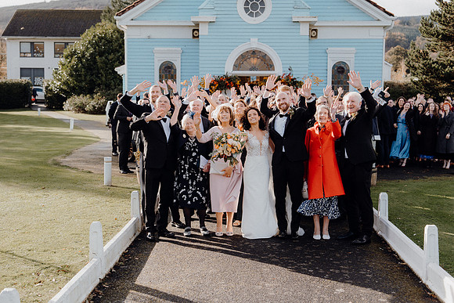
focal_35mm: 56
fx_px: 706
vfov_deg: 24.2
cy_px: 152
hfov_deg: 35.6
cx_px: 227
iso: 125
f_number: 3.5
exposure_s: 1/500
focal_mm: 56
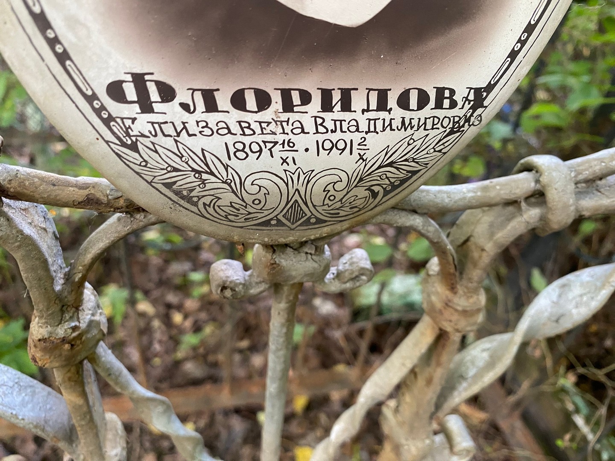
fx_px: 444
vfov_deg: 54.9
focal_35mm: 25
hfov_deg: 69.4
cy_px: 230
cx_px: 308
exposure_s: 1/60
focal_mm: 4.25
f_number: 1.8
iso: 160
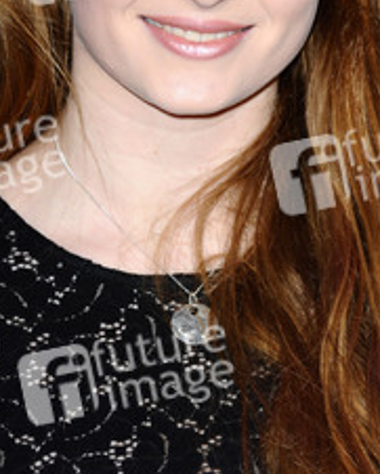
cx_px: 188
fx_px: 4552
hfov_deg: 4.8
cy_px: 61
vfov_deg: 6.0
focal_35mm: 324
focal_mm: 130
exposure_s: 1/200
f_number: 4.5
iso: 320
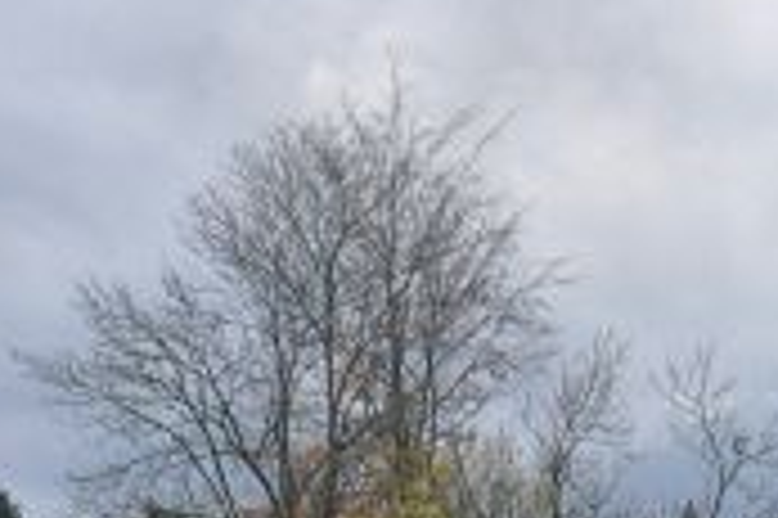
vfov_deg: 6.3
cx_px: 1601
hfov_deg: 9.2
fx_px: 4491
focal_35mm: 208
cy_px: 1155
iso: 200
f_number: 8
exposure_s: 1/250
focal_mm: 30
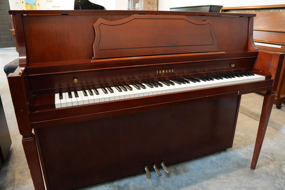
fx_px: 202
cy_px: 95
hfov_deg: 70.5
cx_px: 142
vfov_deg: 50.4
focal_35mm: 26
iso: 4000
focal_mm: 17
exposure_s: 1/160
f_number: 2.8
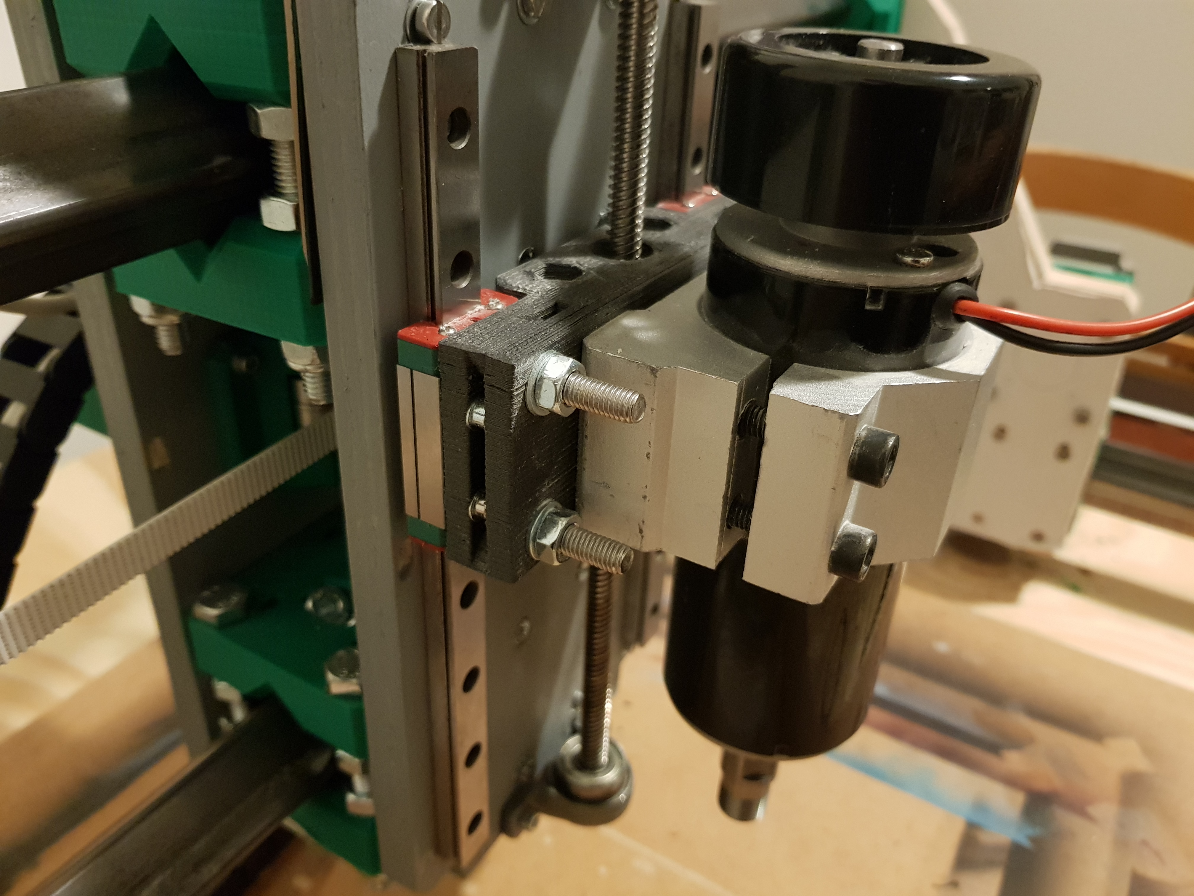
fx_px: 897
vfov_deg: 53.1
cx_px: 597
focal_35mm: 26
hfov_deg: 67.3
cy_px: 448
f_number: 1.7
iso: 400
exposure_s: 1/10
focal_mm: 4.2
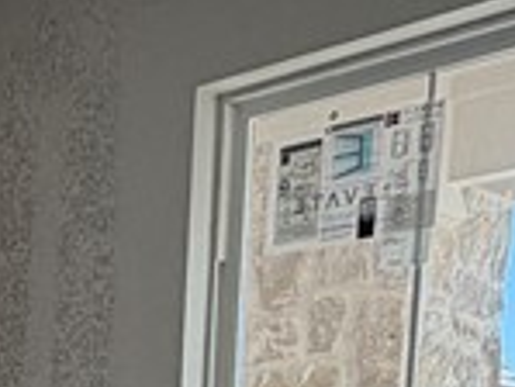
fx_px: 1429
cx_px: -245
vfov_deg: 13.1
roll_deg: +0.7
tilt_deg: -10.4
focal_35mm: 96
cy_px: 798
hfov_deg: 18.3
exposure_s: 1/121
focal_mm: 2.22
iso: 64
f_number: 2.2
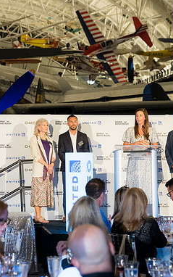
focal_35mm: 116
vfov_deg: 18.0
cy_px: 138
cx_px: 32
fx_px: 874
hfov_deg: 11.3
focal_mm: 75
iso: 1800
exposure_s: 1/80
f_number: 4
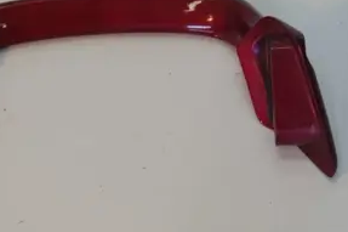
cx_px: 94
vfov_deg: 10.1
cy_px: 55
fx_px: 1314
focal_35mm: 136
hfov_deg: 15.0
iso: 400
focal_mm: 48
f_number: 5.6
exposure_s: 1/125
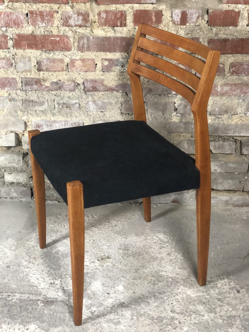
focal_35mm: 52
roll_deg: -0.3
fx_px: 499
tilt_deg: -24.5
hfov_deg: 28.0
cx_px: 124
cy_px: 166
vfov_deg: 36.8
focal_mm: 6
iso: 160
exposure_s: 1/20
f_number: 2.4
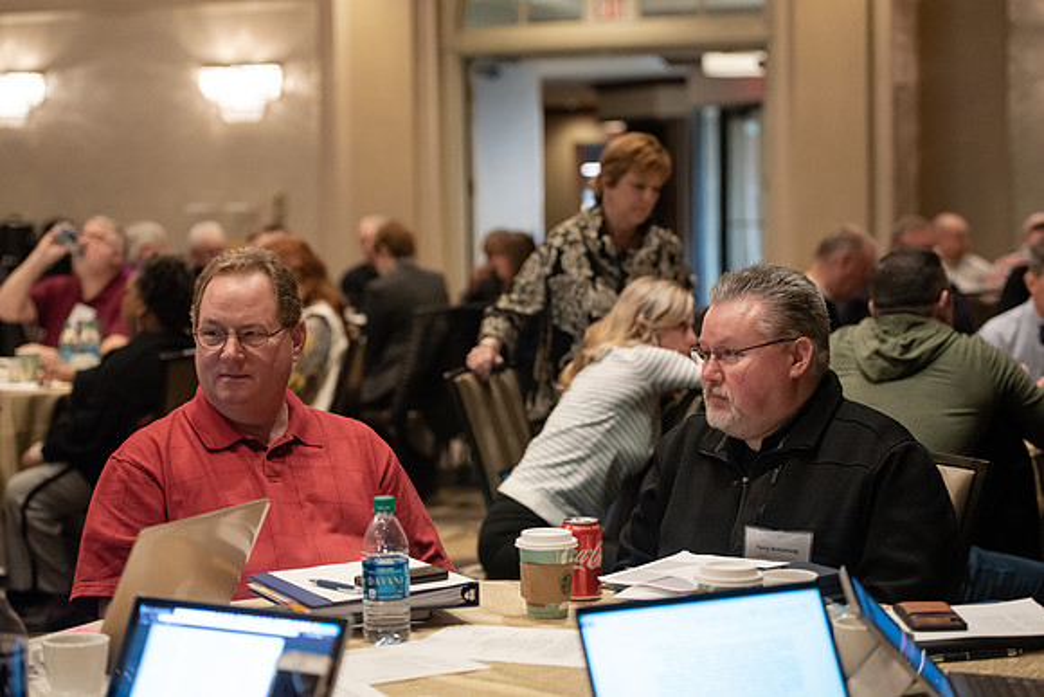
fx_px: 2262
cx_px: 522
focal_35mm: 78
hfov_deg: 26.0
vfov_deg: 17.5
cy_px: 348
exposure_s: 1/200
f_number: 3.5
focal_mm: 78
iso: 5000
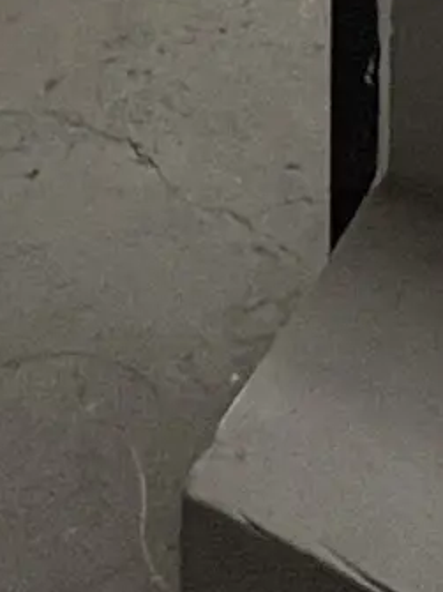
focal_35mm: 107
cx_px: 346
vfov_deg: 12.0
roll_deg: -0.5
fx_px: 1827
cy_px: -1062
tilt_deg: -3.3
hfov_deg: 13.8
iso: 200
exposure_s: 1/67
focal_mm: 2.22
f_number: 2.2
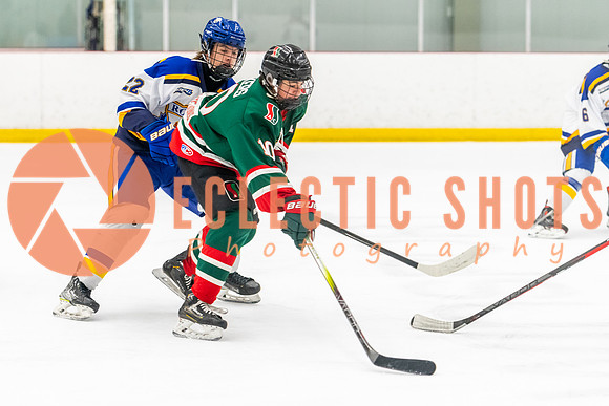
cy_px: 197
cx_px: 271
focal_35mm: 140
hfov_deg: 14.7
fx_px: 2362
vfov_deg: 9.8
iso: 4000
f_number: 2.8
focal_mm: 110
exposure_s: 1/800
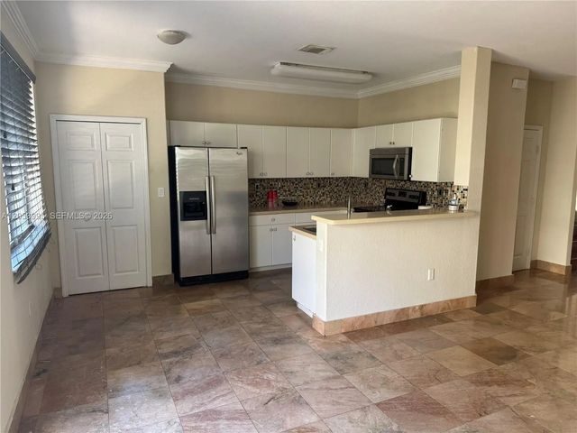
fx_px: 400
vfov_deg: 56.8
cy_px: 216
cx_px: 288
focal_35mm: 24
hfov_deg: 71.6
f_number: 1.78
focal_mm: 6.76
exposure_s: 1/121
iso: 125
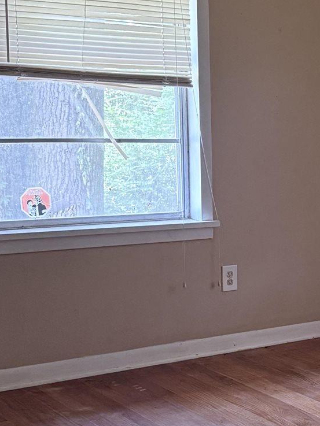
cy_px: 286
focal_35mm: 75
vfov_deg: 25.8
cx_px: 395
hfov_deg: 18.5
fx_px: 924
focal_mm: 6.76
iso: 320
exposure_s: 1/60
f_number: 1.78
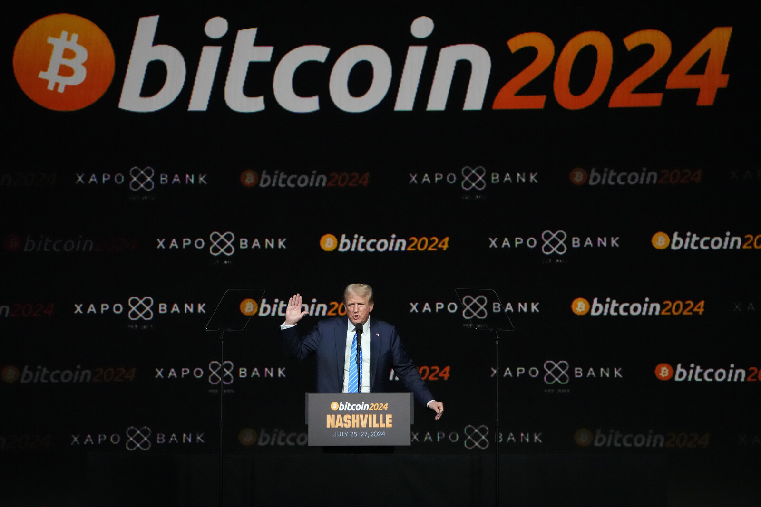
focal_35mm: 250
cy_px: 254
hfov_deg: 8.2
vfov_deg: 5.5
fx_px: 5285
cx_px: 380
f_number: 6.3
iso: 12800
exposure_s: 1/1000
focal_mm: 250
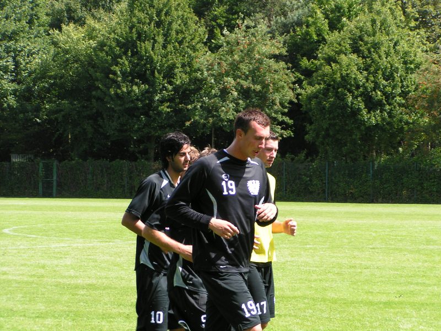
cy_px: 166
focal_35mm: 150
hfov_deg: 13.2
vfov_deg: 9.9
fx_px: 1911
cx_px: 220
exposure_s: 1/200
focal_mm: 22.9
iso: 50
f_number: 5
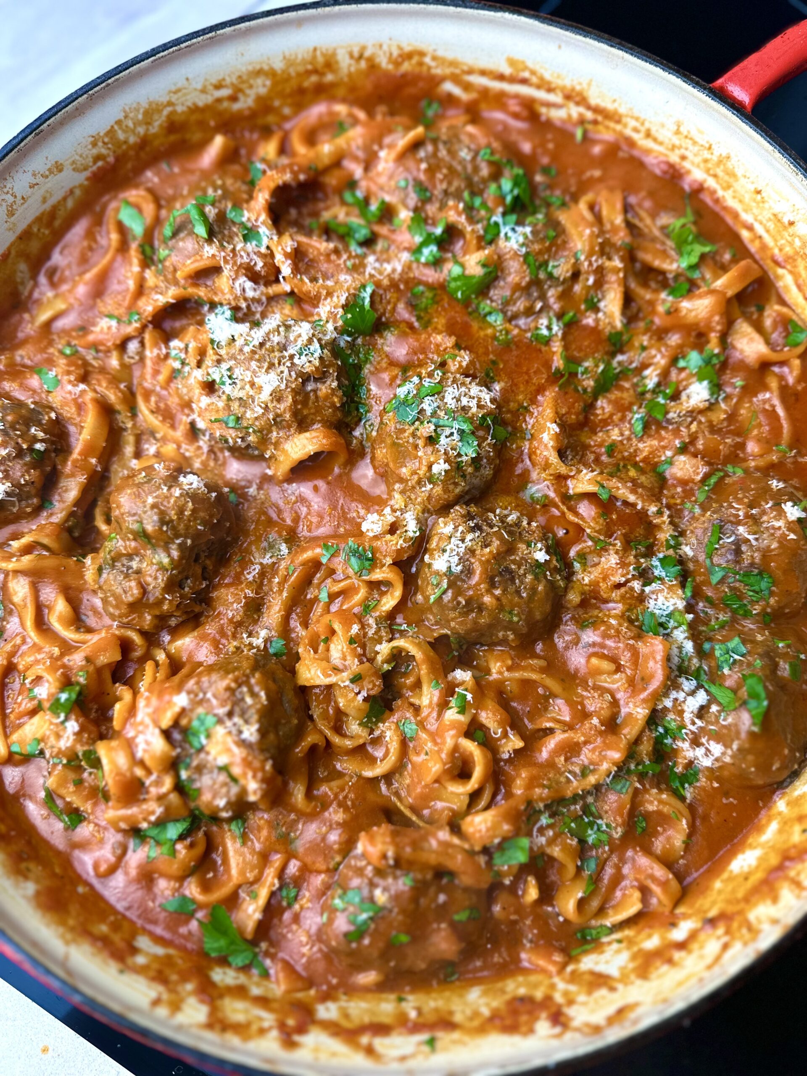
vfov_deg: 71.6
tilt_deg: -76.7
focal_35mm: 24
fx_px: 746
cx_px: 404
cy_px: 538
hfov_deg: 56.8
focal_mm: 6.86
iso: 64
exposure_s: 1/100
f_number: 1.78
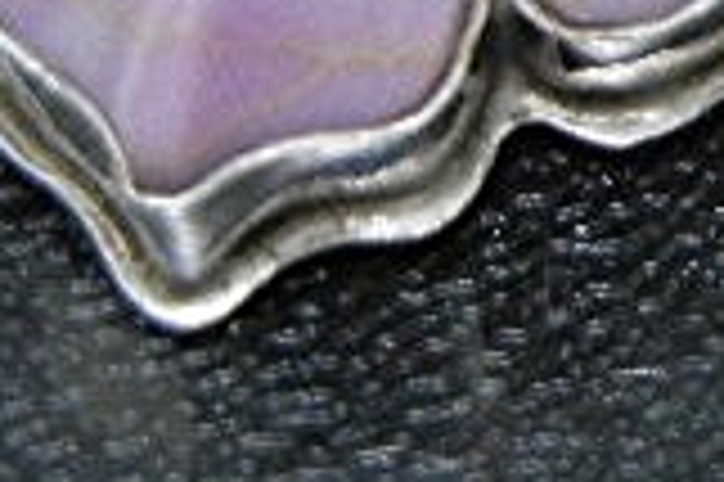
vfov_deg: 5.5
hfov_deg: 8.3
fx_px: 4902
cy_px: -464
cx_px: 1070
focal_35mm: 244
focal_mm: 10.6
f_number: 8
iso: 800
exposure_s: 1/30
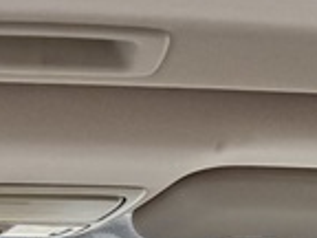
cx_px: -112
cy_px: 562
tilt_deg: -23.3
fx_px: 1218
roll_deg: -2.5
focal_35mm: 133
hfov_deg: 14.1
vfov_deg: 9.9
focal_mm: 6.76
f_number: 1.78
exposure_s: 1/121
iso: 125
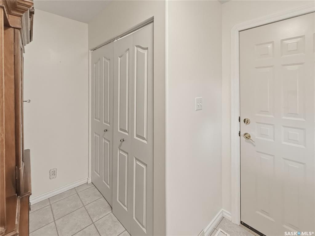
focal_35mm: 14
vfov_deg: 85.7
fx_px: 127
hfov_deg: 102.1
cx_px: 158
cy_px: 118
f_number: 2.2
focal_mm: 2.2
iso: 320
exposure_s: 1/120
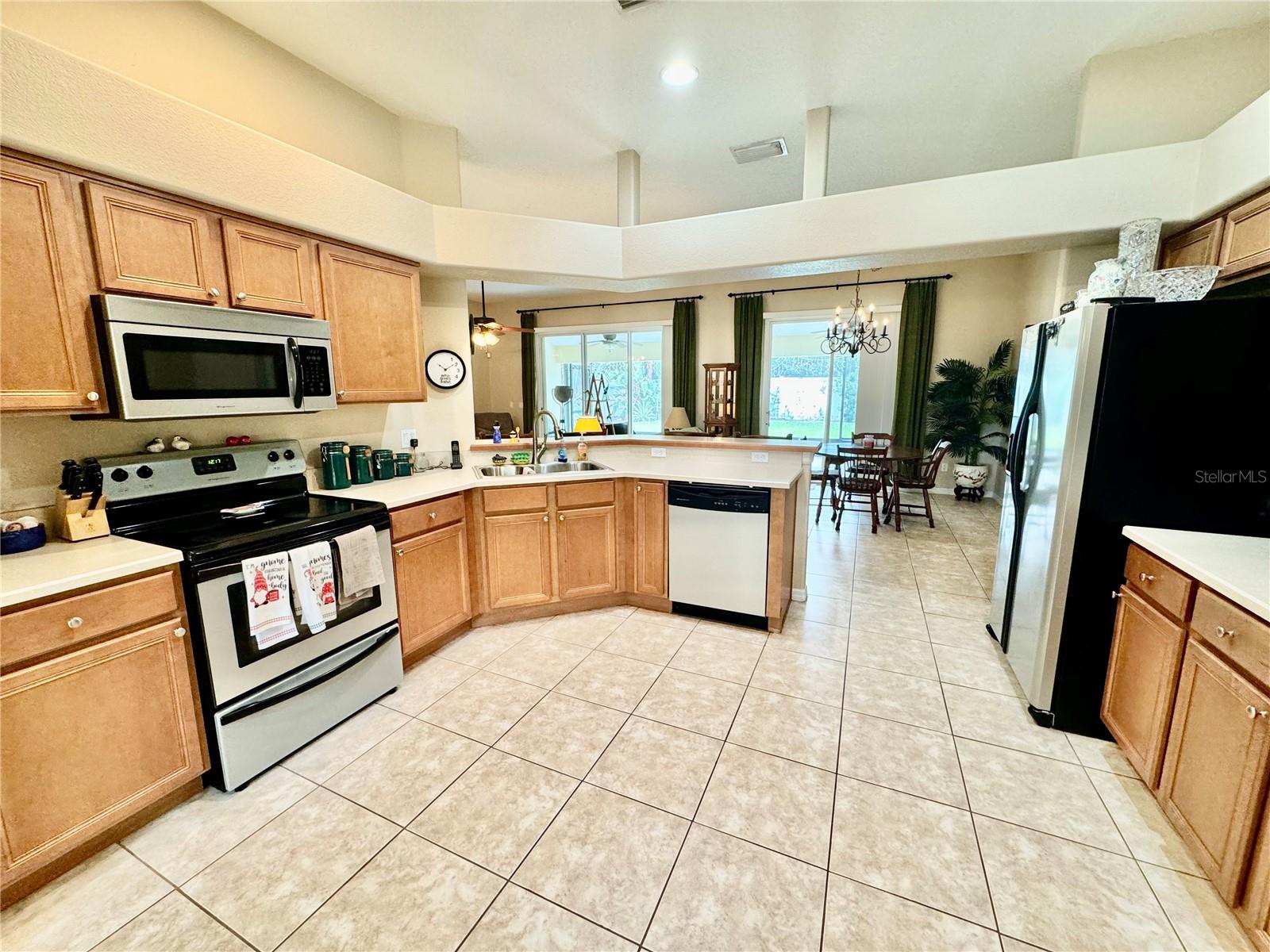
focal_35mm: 14
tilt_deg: -10.2
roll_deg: +0.2
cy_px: 476
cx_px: 635
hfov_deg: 102.1
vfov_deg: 85.7
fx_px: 514
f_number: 2.2
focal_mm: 2.22
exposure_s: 1/60
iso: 200
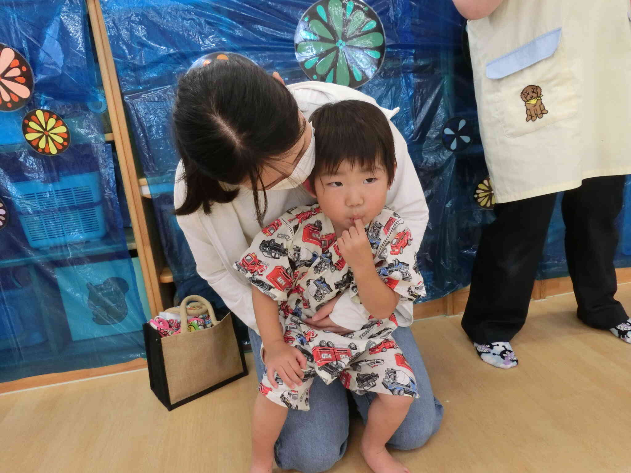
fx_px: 456
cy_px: 236
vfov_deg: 54.9
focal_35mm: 25
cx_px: 316
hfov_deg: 69.4
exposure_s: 1/80
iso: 400
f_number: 3.5
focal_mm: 4.5
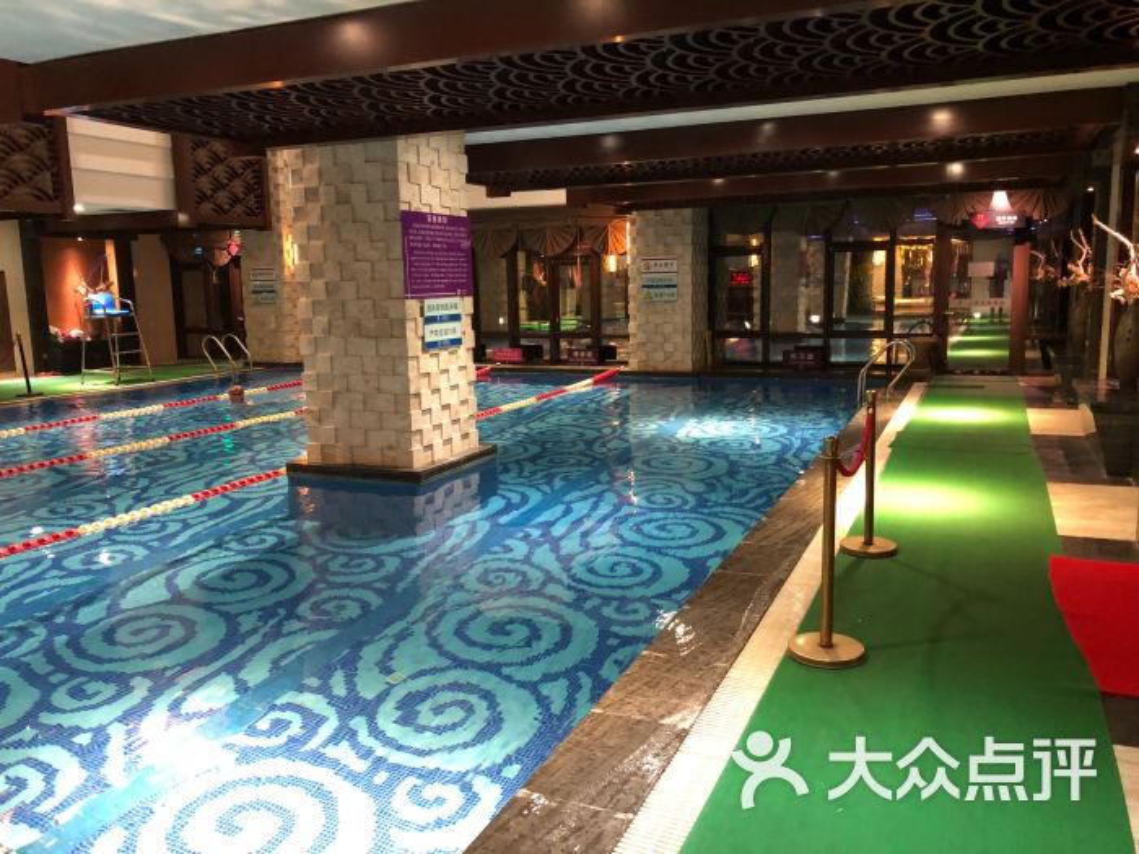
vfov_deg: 49.7
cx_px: 570
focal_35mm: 28
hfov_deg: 63.4
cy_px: 427
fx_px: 921
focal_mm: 3.99
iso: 80
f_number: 1.8
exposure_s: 1/5
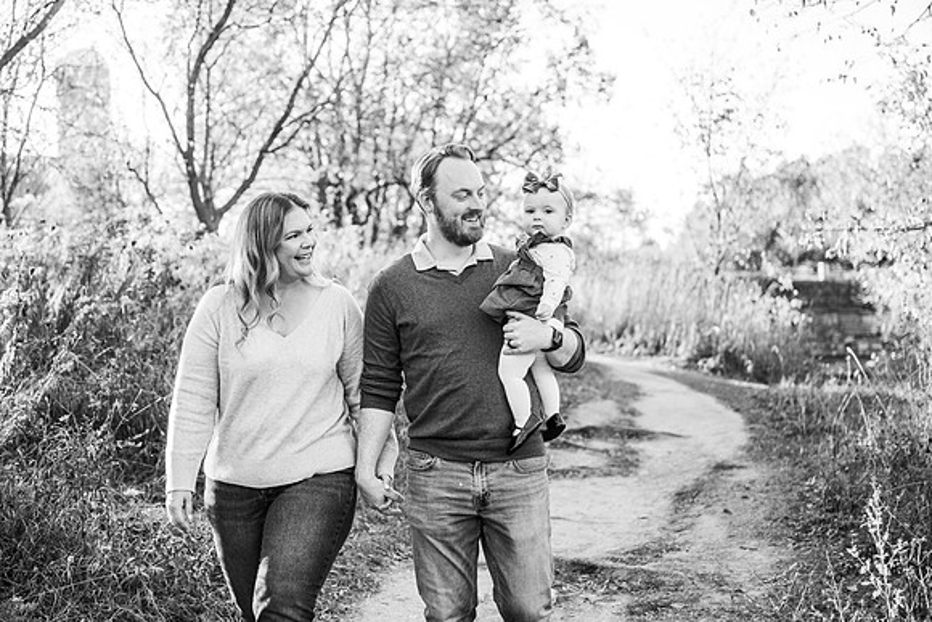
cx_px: 466
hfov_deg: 39.6
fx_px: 1295
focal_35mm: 50
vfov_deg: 27.0
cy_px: 311
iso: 640
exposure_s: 1/800
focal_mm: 50
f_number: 2.8
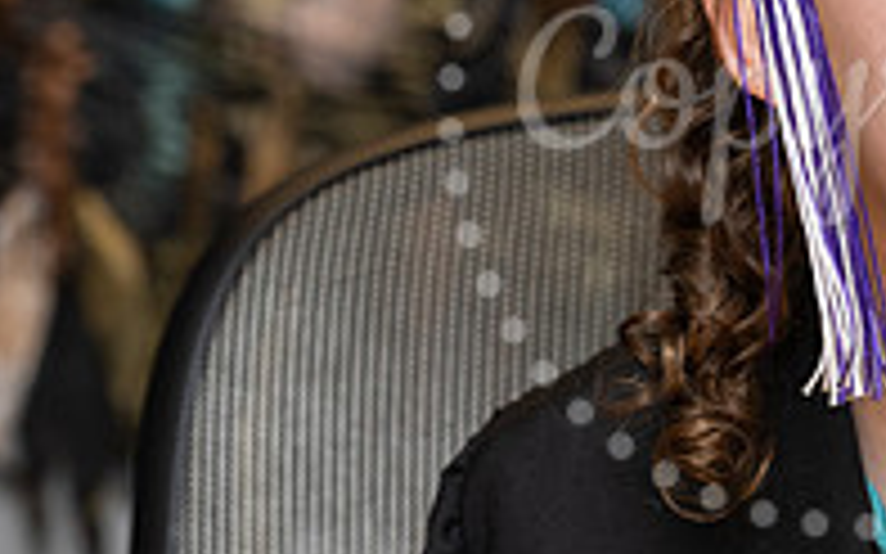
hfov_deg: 5.8
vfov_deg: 3.6
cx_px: 868
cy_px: 101
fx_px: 8714
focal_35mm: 361
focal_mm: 120
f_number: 5.6
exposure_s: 1/125
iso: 640
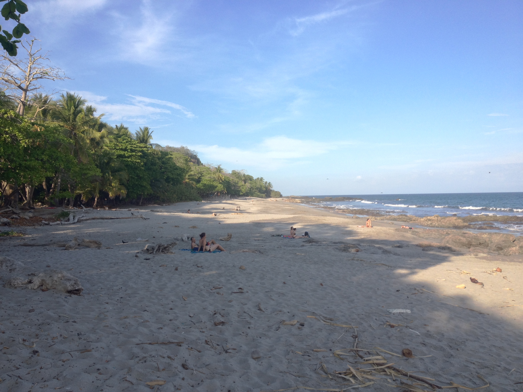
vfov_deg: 40.7
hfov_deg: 52.6
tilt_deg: -3.4
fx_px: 529
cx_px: 262
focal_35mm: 35
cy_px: 196
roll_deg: +1.3
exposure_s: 1/336
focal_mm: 4.28
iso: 50
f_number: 2.4
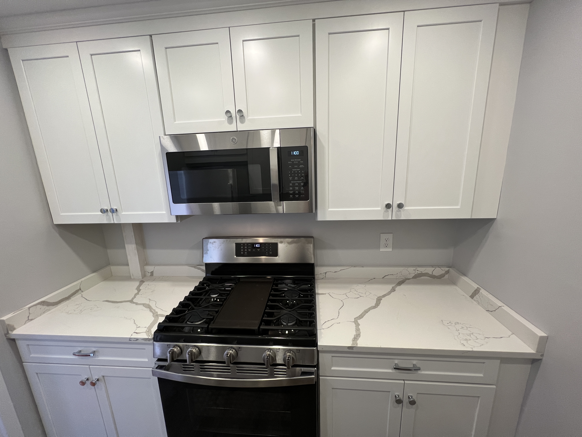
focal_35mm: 13
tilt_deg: -11.8
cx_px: 291
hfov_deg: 106.2
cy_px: 218
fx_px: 219
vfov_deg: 89.9
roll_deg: +1.7
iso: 160
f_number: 1.8
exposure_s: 1/120
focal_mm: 1.57
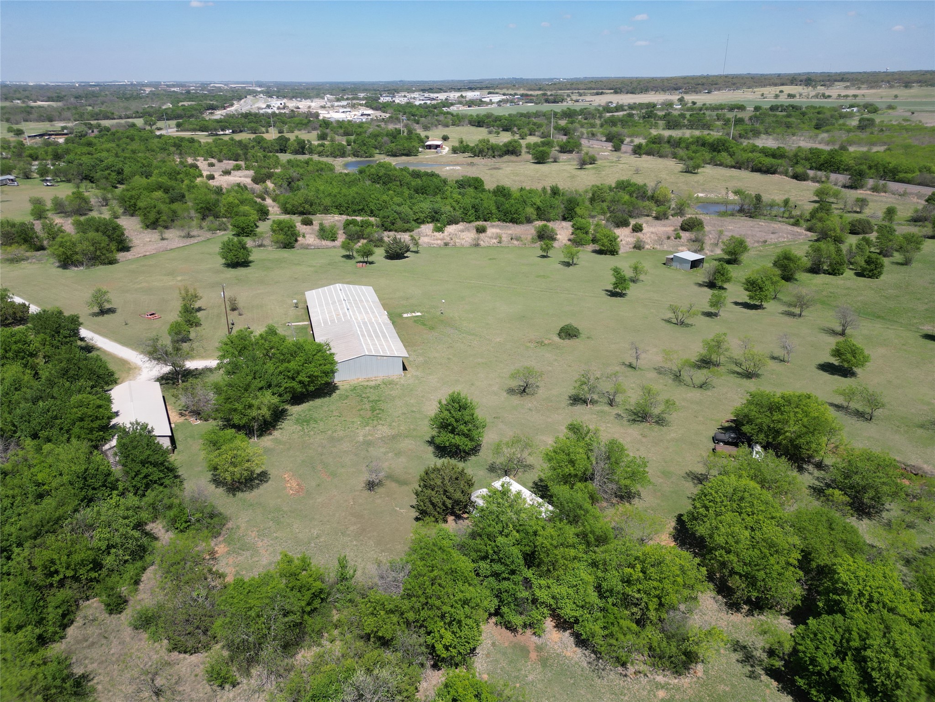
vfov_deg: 56.8
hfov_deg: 71.6
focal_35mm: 24
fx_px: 648
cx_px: 468
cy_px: 351
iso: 100
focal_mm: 6.72
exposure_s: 1/2500
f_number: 1.7
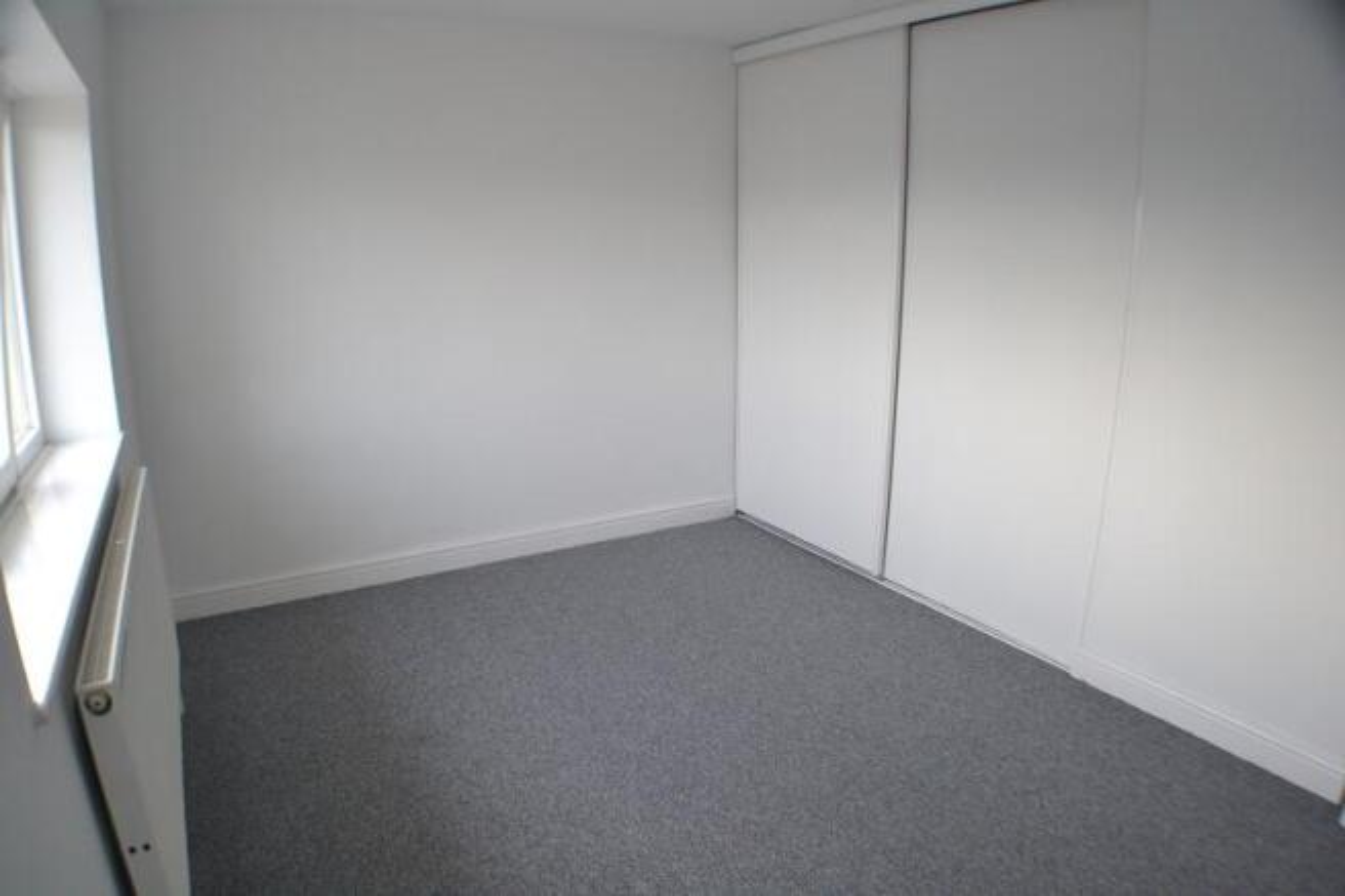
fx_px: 1120
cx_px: 672
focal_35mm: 30
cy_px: 448
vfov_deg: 43.6
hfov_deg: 61.9
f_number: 3.8
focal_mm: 20
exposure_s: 1/60
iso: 500
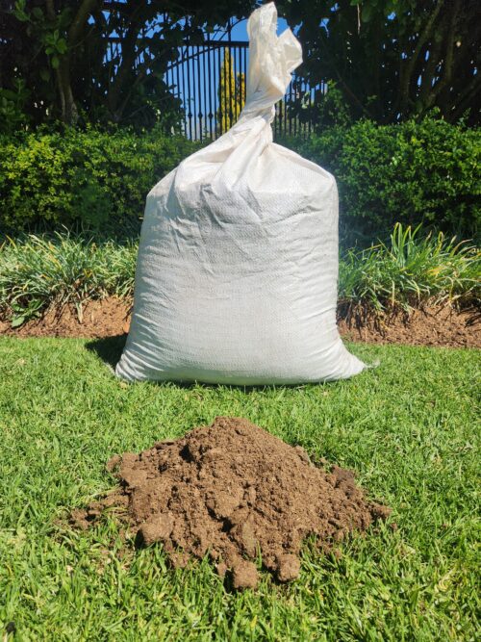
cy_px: 321
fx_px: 426
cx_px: 240
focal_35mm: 23
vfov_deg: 73.9
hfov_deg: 58.9
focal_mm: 5.4
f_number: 1.8
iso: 20
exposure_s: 1/2043
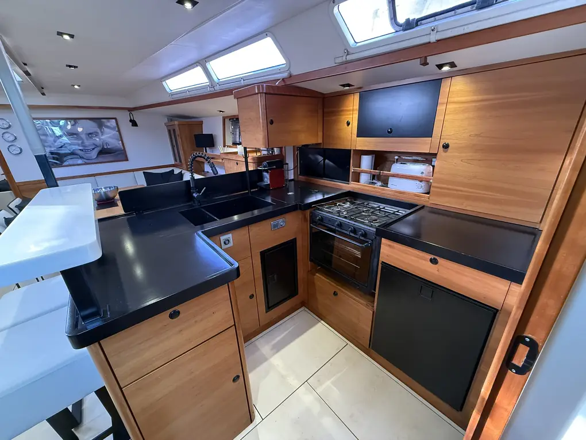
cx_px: 293
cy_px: 220
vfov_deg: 85.7
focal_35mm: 14
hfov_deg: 102.1
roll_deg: +2.2
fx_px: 237
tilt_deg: -20.4
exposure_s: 1/60
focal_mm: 2.22
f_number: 2.2
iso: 800
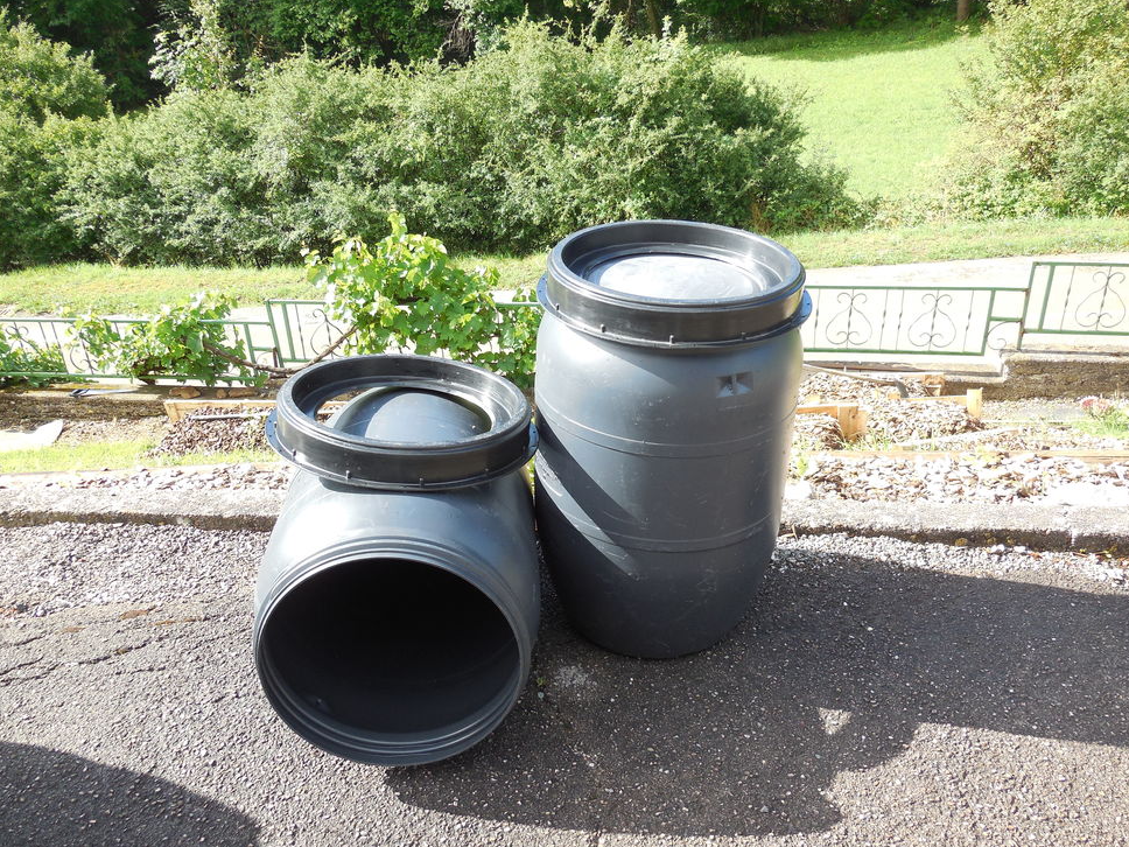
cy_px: 433
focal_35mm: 31
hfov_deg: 58.4
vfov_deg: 45.4
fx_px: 1011
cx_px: 562
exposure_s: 1/250
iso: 125
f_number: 3.2
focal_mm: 5.3
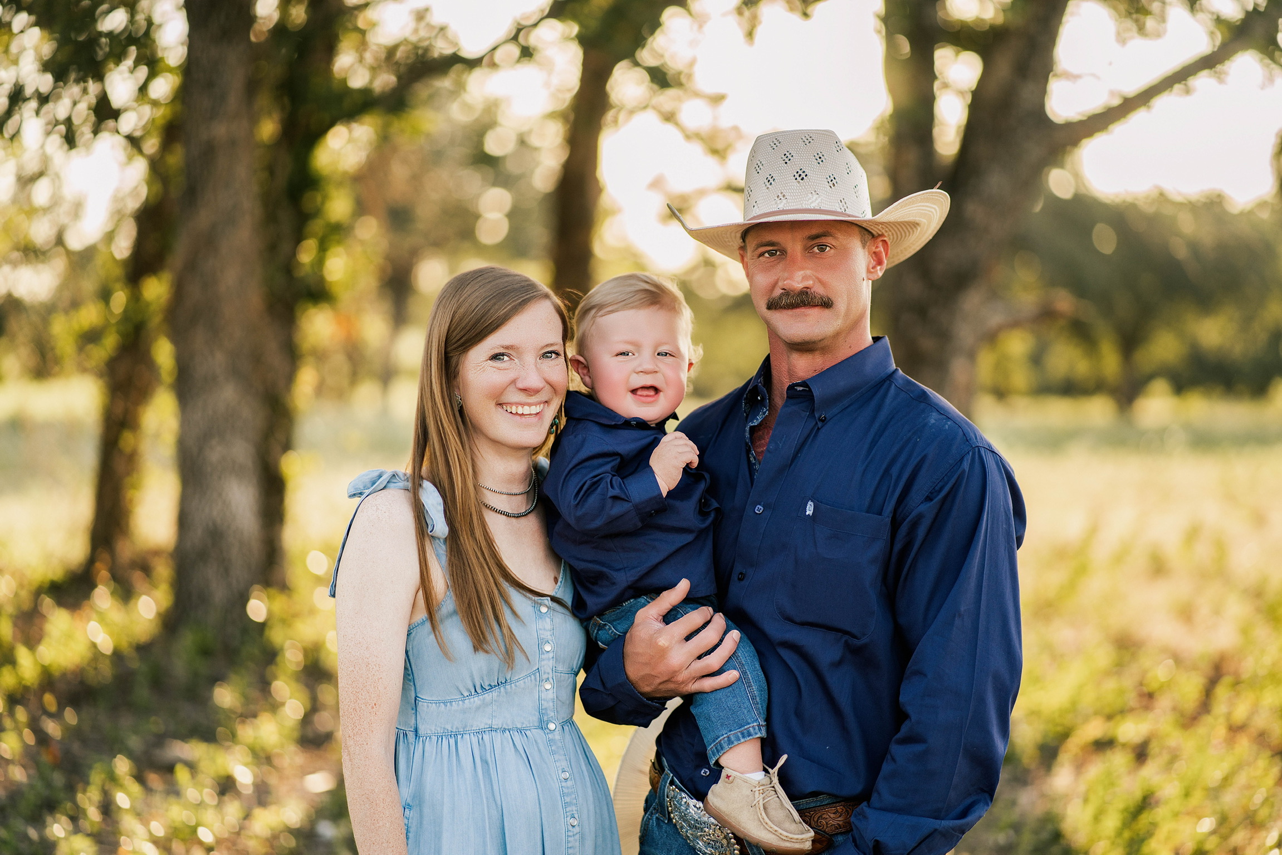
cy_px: 428
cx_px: 641
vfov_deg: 16.1
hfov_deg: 23.9
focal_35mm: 85
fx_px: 3027
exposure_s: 1/500
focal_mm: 85
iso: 125
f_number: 1.8
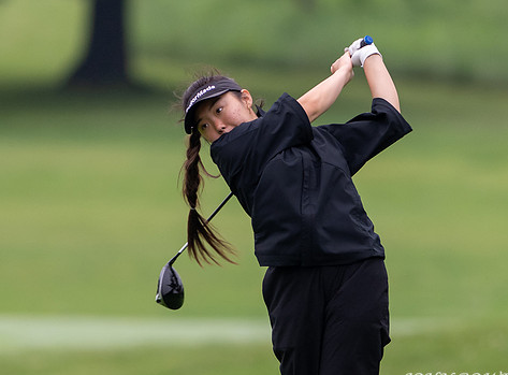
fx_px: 15028
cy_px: 97
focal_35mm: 1030
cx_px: 241
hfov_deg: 1.9
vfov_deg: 1.4
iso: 640
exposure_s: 1/2000
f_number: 2.8
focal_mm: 300
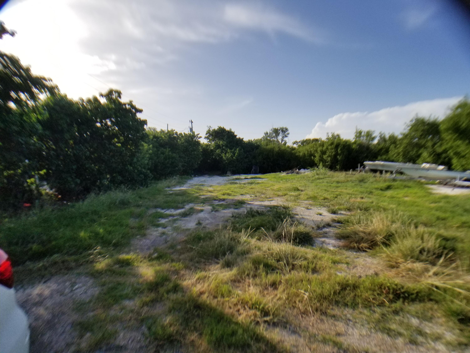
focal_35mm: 26
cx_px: 235
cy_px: 176
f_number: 1.7
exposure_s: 1/4425
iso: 50
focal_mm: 4.3
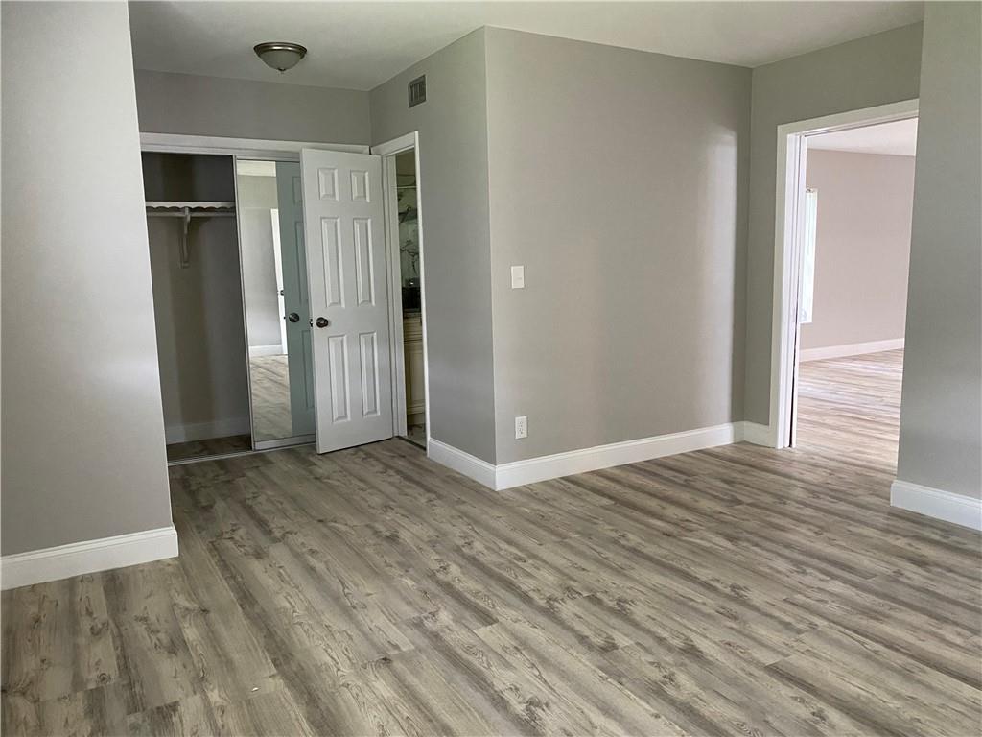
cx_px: 491
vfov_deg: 53.1
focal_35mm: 26
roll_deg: +1.4
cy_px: 368
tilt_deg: -9.1
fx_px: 738
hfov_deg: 67.3
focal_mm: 4.25
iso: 400
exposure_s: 1/60
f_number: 1.8
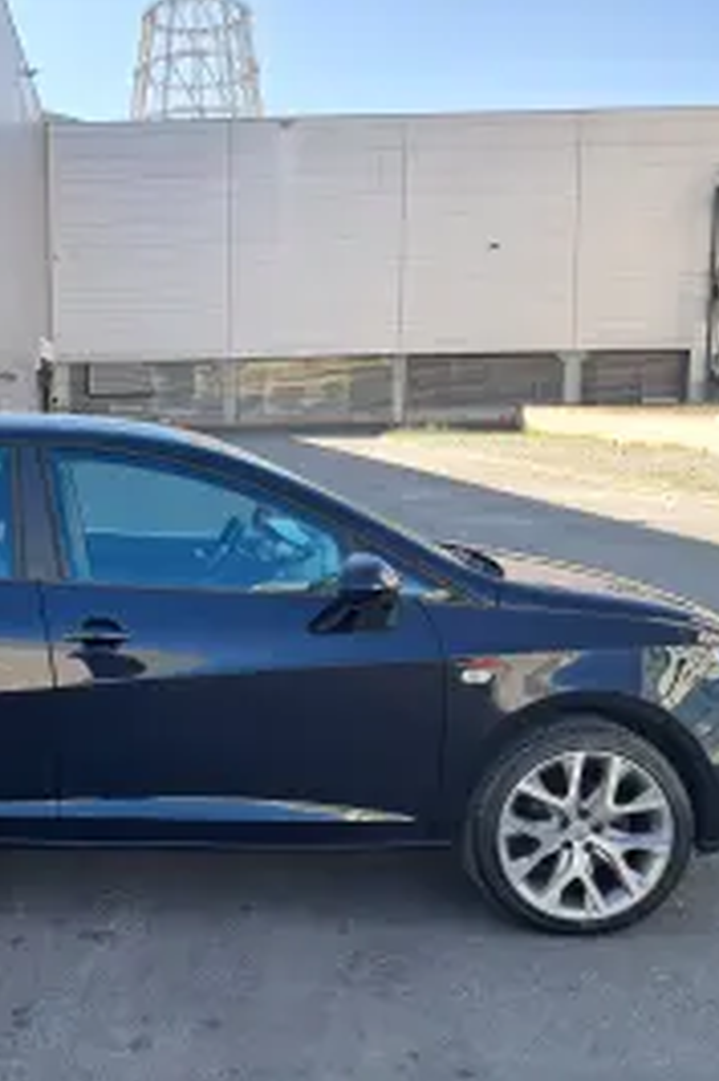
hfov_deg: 33.3
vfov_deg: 50.7
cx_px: 77
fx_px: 1140
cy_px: 540
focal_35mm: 38
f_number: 1.8
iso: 50
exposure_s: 1/242
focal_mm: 4
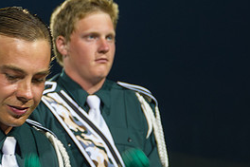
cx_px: 45
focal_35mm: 330
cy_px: 100
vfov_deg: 4.2
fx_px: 2291
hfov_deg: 6.2
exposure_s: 1/160
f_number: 5.6
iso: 4000
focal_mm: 120
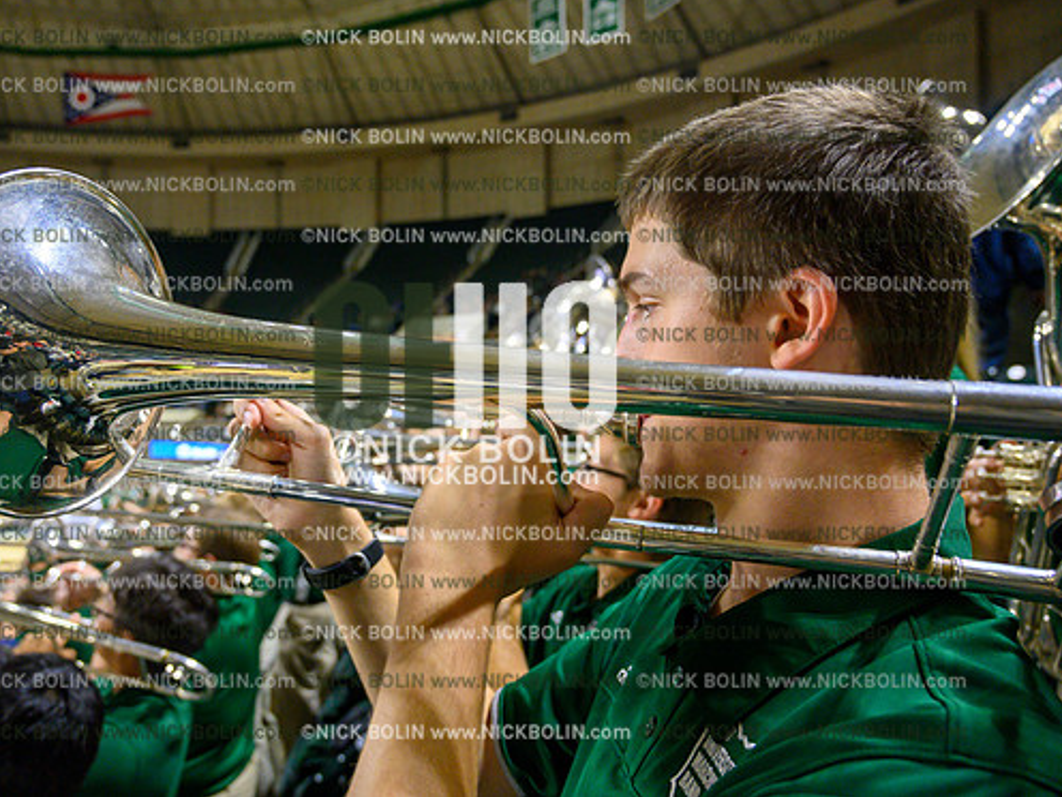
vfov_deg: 51.3
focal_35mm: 27
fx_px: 828
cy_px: 385
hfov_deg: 65.1
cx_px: 465
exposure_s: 1/200
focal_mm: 24
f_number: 4.5
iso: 3200
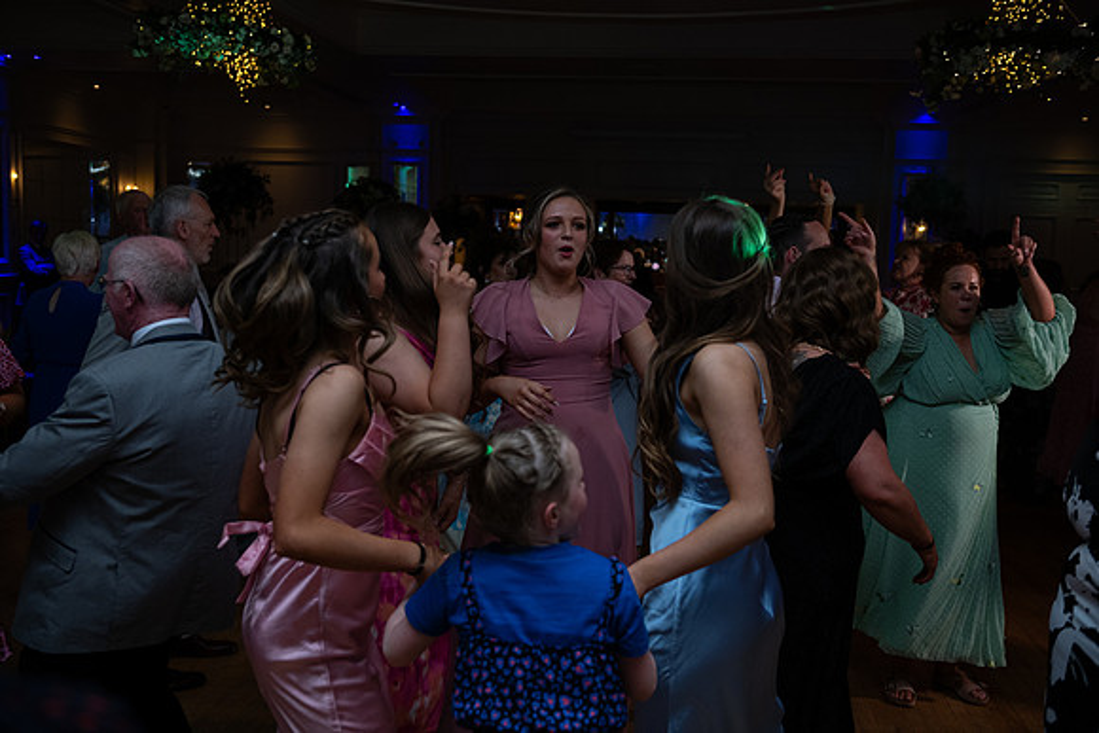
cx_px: 550
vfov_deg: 36.9
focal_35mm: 36
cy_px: 366
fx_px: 1099
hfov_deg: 53.1
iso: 640
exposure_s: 1/160
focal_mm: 36
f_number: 3.5
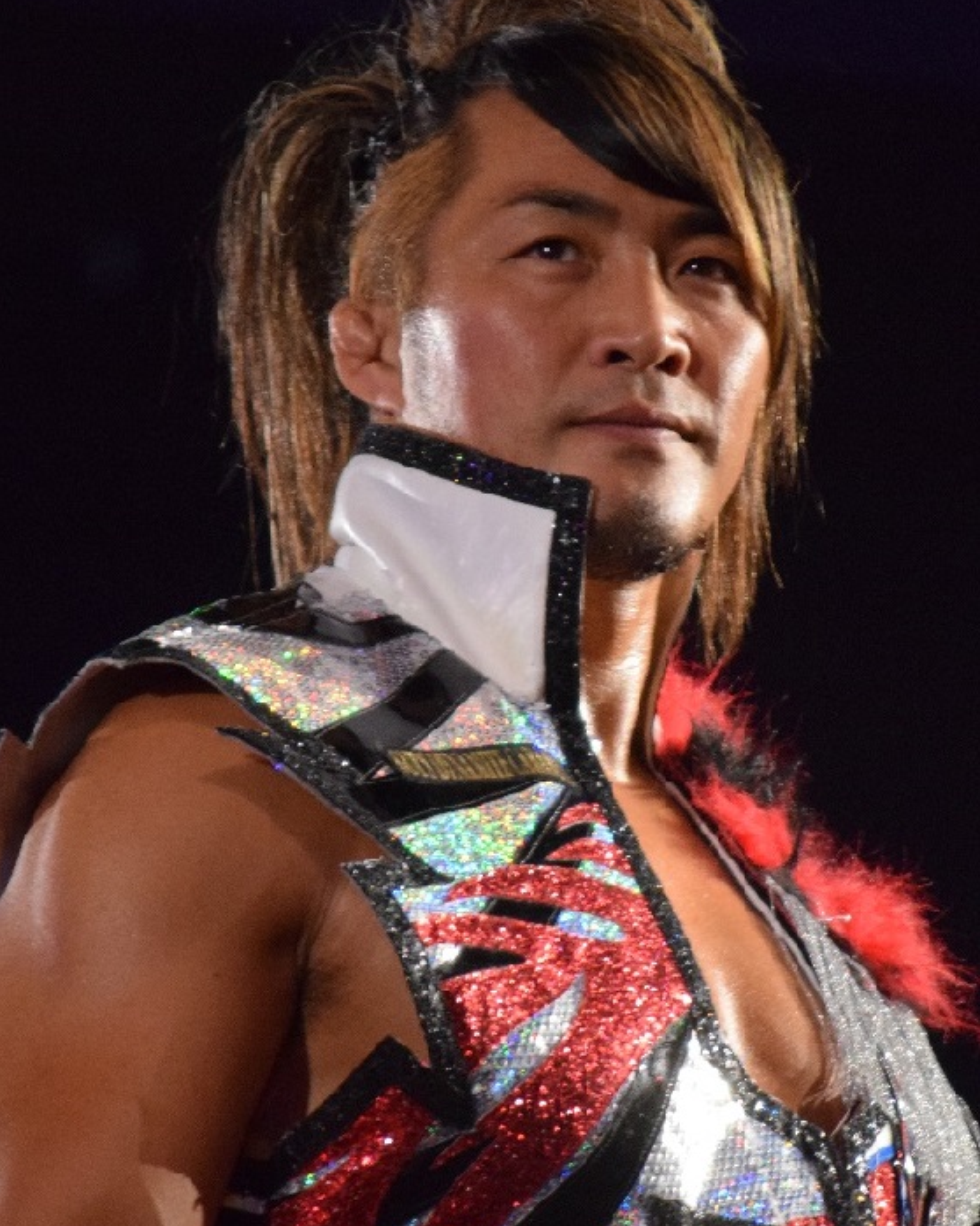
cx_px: 469
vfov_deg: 5.3
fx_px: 13166
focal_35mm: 363
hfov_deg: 4.3
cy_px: 683
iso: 3200
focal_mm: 200
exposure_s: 1/125
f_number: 5.6
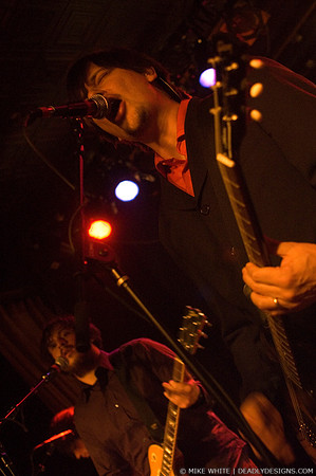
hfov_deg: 25.7
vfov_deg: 37.9
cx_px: 158
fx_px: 693
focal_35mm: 52
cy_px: 238
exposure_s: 1/30
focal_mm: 35
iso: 1600
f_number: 2.8
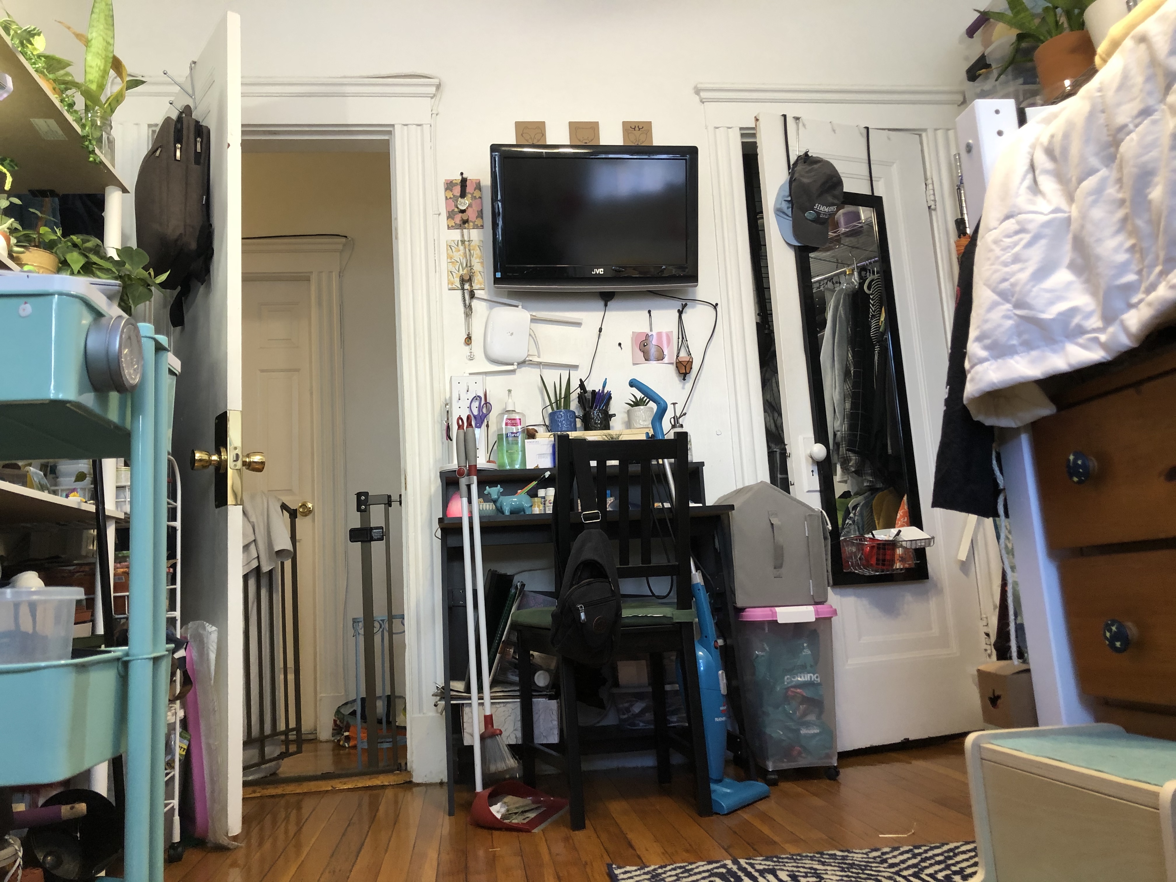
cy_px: 441
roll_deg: +4.4
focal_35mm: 28
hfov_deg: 63.4
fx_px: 951
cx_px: 588
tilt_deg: +7.6
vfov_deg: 49.7
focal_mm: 3.99
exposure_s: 1/15
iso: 50
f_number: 1.8
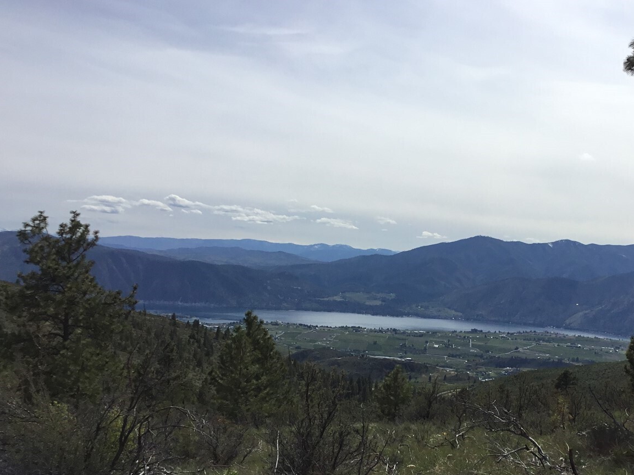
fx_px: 788
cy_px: 312
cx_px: 411
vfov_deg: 33.3
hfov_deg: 43.4
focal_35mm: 43
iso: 25
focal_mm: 3.3
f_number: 2.4
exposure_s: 1/2915
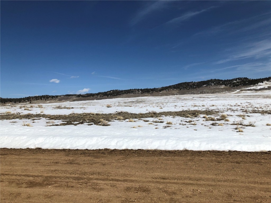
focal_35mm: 28
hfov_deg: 63.4
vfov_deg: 49.7
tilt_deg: -0.2
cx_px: 136
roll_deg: +2.9
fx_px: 219
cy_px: 102
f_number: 1.8
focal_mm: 3.99
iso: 25
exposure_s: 1/6944
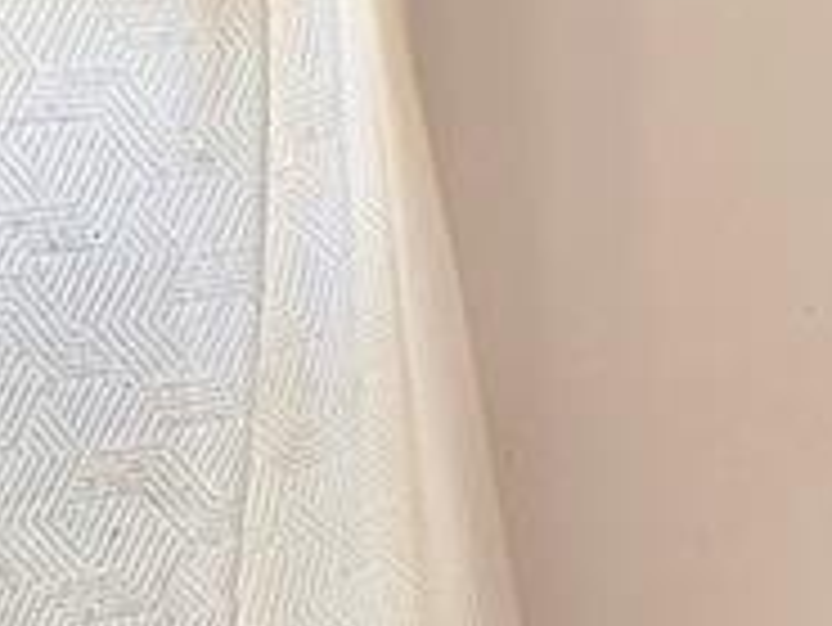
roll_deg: +0.2
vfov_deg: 11.1
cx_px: 1651
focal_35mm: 133
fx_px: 3199
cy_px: 486
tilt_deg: -6.8
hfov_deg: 12.9
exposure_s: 1/68
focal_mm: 6.76
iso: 200
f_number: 1.78
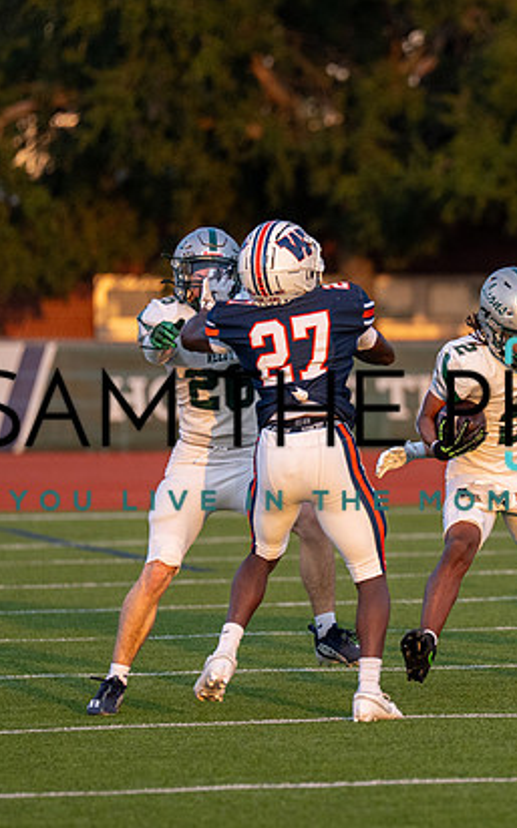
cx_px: 571
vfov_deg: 4.6
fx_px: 10340
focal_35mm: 458
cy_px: 400
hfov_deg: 2.9
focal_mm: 200
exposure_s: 1/3200
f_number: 2.8
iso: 800
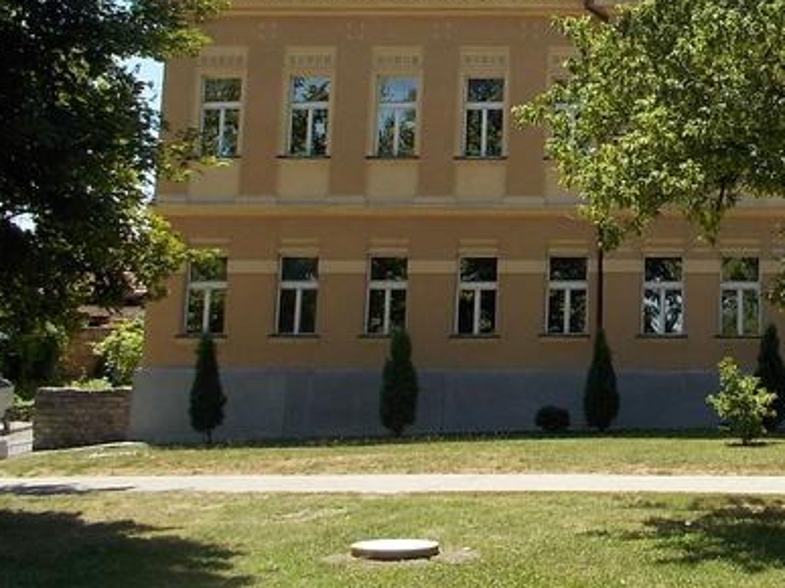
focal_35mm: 60
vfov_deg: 23.9
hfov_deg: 30.6
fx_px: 1360
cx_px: 720
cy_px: 93
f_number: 3.3
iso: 80
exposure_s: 1/500
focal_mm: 4.1
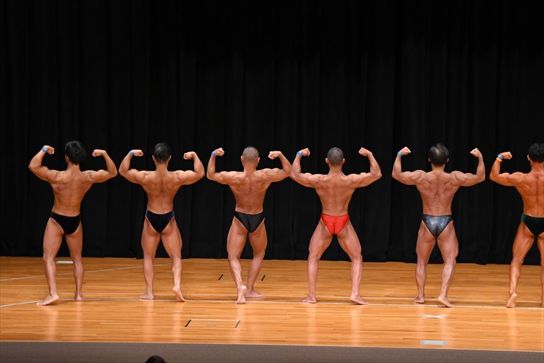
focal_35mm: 147
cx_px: 272
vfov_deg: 9.3
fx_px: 2220
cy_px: 182
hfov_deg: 14.0
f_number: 5.6
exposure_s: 1/400
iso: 3200
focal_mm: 98
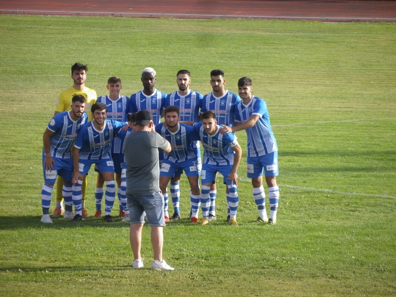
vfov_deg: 4.4
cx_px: 198
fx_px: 3855
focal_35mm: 337
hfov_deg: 5.9
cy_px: 148
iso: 80
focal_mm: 60.3
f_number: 5.4
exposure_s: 1/160
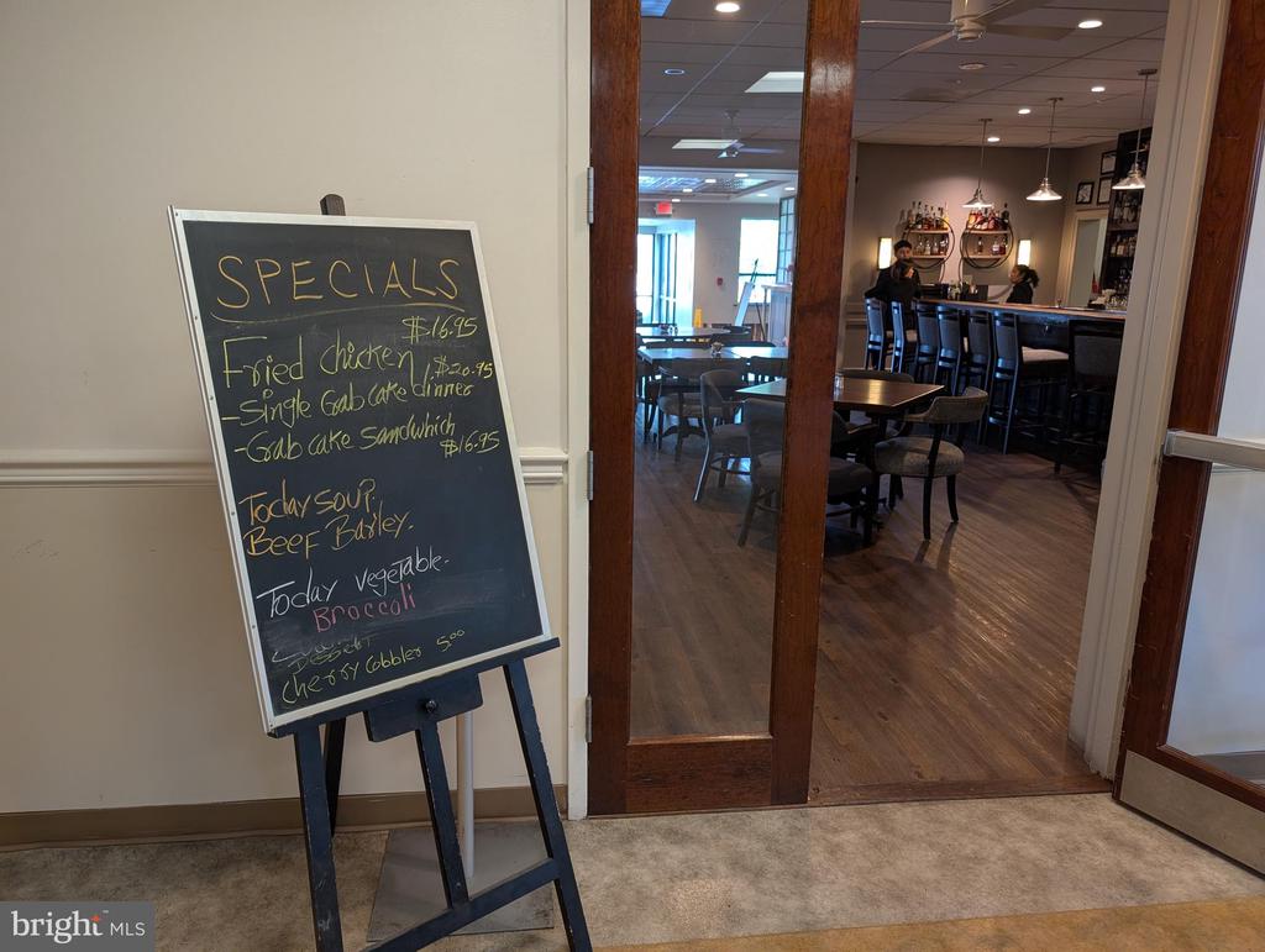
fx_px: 878
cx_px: 632
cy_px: 476
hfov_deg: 71.5
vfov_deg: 56.9
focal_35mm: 24
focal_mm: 6.9
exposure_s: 1/24
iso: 101
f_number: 1.68
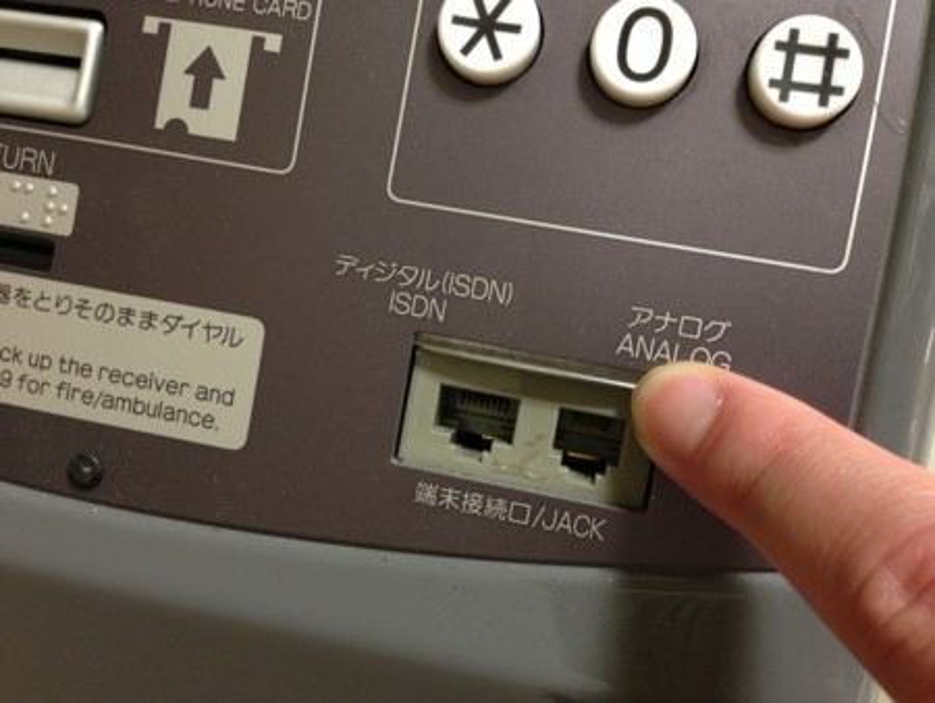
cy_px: 352
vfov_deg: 43.0
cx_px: 468
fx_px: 892
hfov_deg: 55.3
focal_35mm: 33
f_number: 2.4
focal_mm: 4.13
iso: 125
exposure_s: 1/20
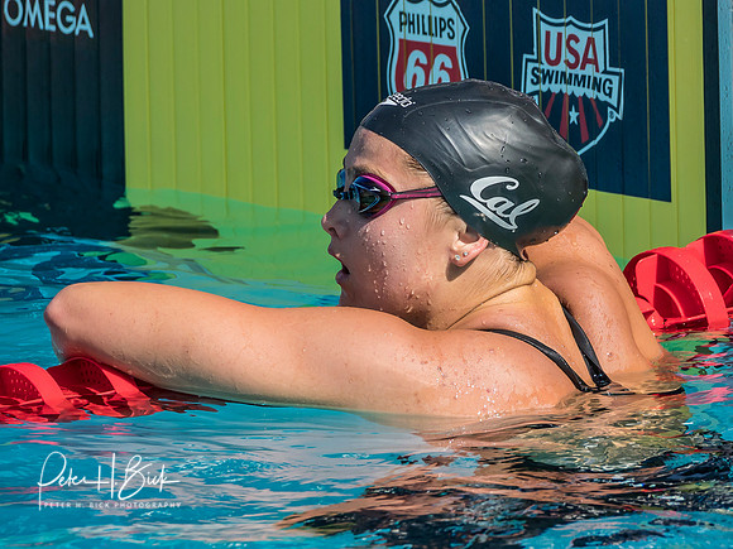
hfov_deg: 3.1
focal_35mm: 632
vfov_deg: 2.4
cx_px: 476
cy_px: 289
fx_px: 13384
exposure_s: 1/1600
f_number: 5.6
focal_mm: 200
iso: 250
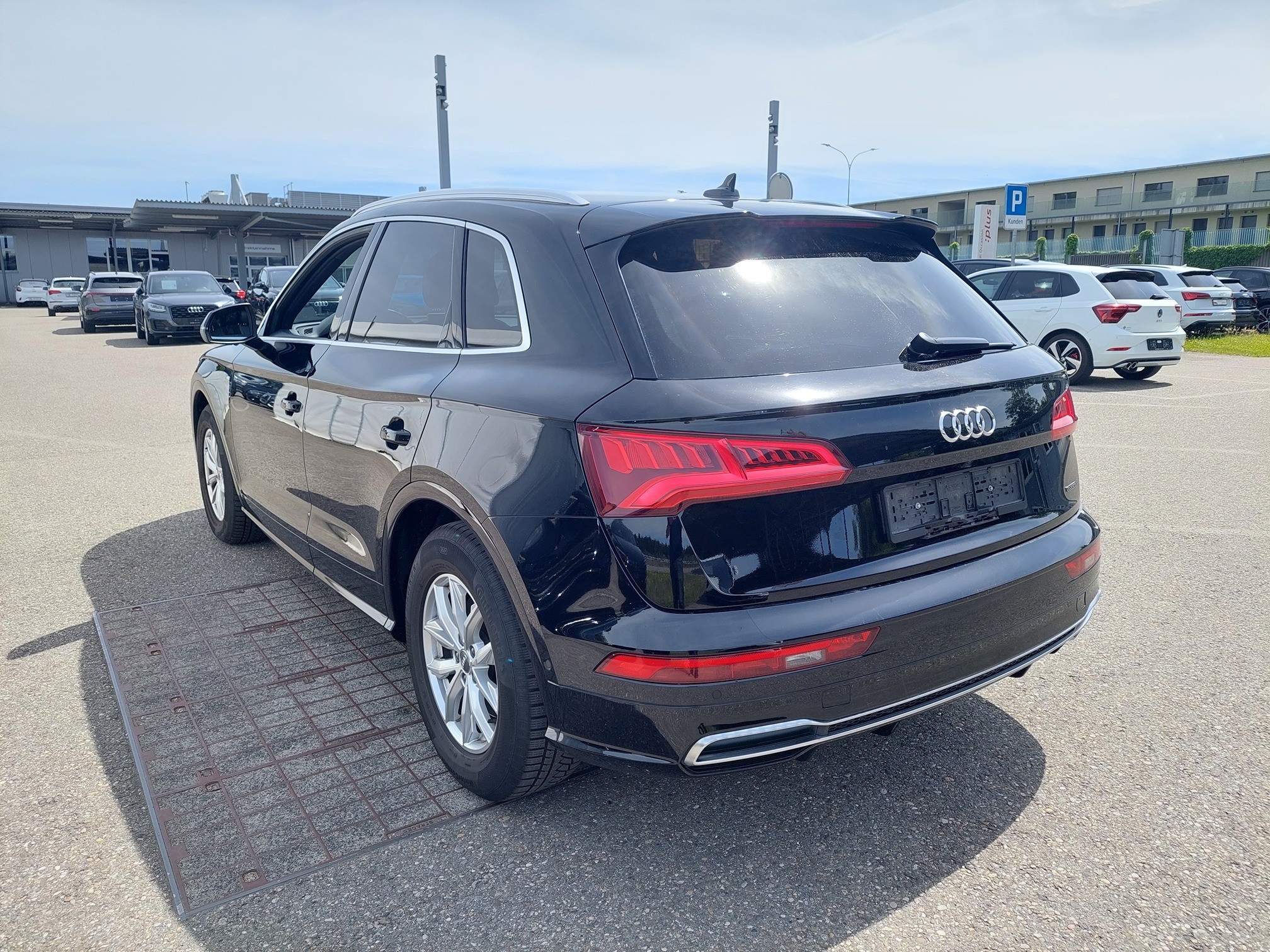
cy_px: 476
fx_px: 881
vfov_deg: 56.8
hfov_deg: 71.6
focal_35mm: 24
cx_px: 635
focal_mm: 5.23
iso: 40
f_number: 1.8
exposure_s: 1/871
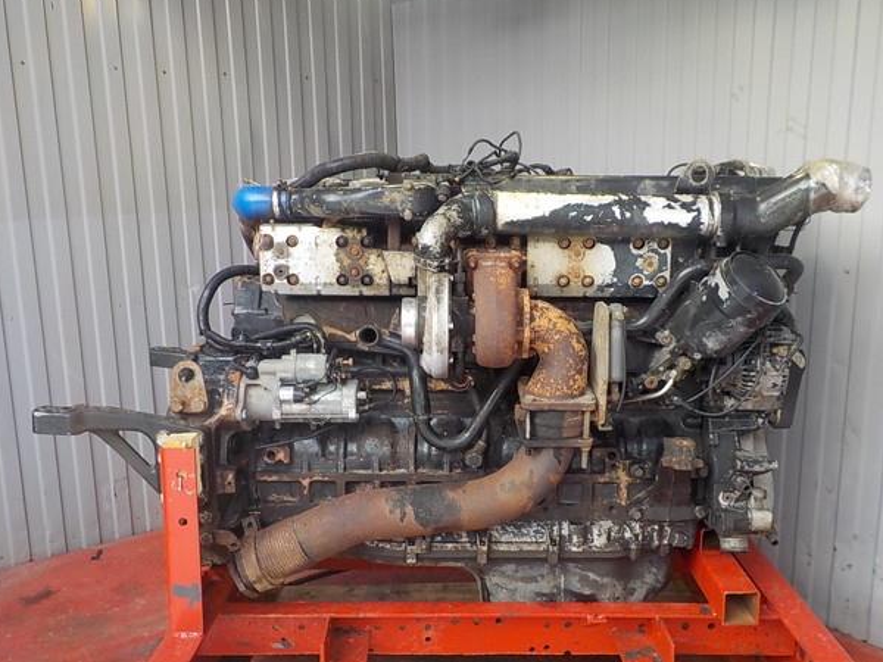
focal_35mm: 32
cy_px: 343
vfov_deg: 44.2
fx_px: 816
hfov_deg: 56.8
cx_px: 461
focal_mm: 4.1
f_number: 3.3
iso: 125
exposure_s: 1/50
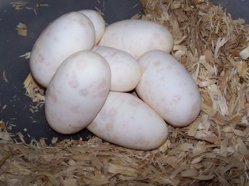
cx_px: 121
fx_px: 403
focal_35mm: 56
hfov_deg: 34.4
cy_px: 74
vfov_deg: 26.0
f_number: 2.8
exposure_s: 1/60
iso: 140
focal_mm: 6.3
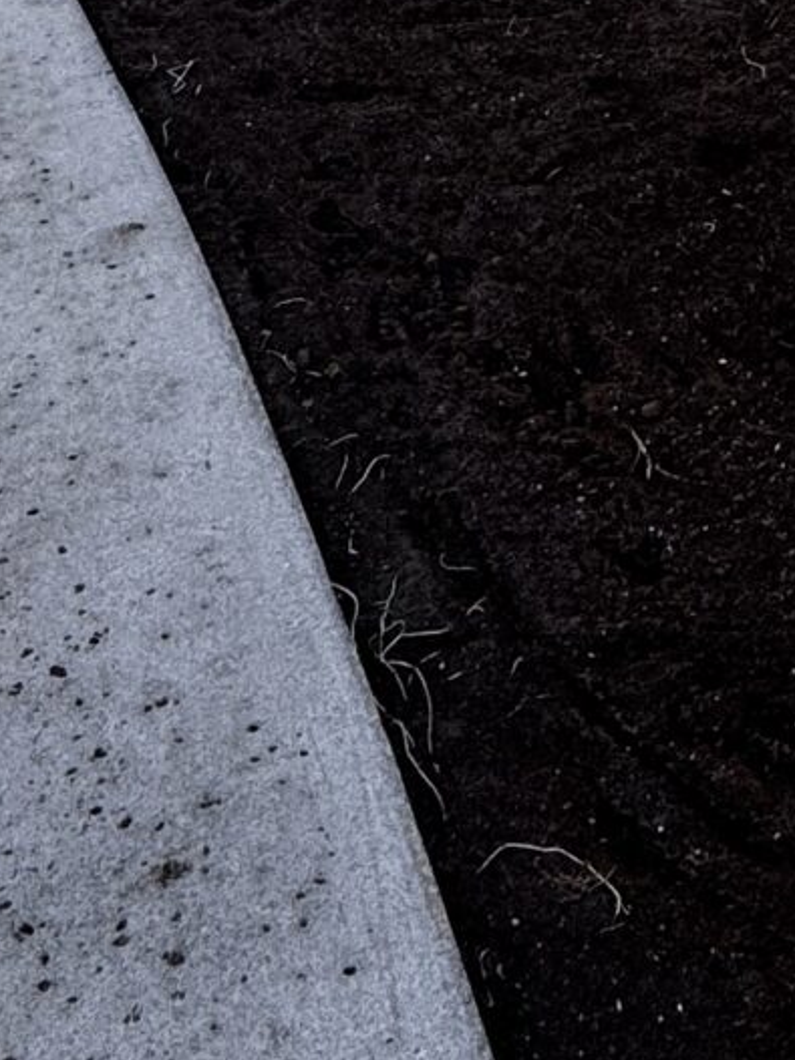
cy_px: -575
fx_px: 2083
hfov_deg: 21.3
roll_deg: +0.3
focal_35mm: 68
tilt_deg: -10.4
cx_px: 644
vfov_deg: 22.7
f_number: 2.2
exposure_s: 1/99
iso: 50
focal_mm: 2.22
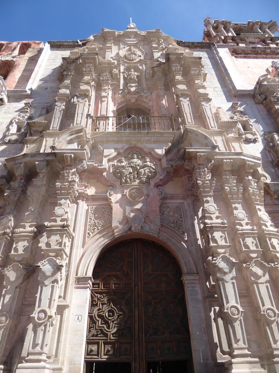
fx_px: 269
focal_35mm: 25
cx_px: 140
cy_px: 186
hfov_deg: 54.9
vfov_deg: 69.4
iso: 80
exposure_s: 1/400
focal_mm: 4.3
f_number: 3.3
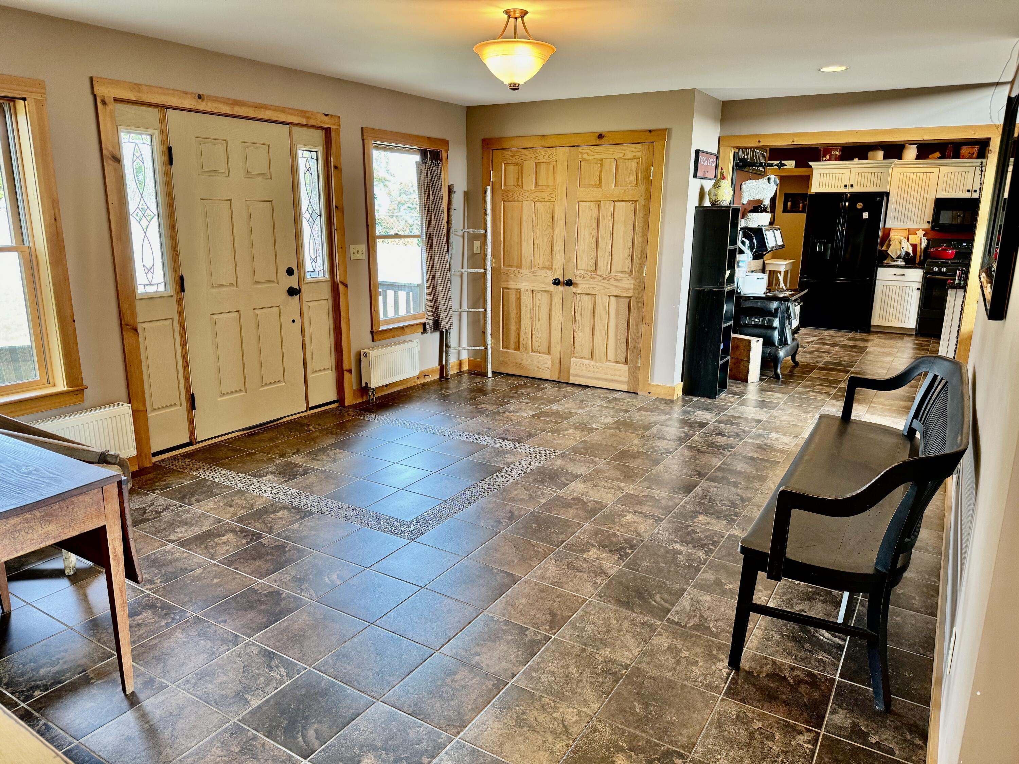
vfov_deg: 56.8
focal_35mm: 24
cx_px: 510
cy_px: 382
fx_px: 706
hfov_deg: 71.6
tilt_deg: -13.8
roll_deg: -0.8
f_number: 1.78
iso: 160
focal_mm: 6.76
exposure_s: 1/60
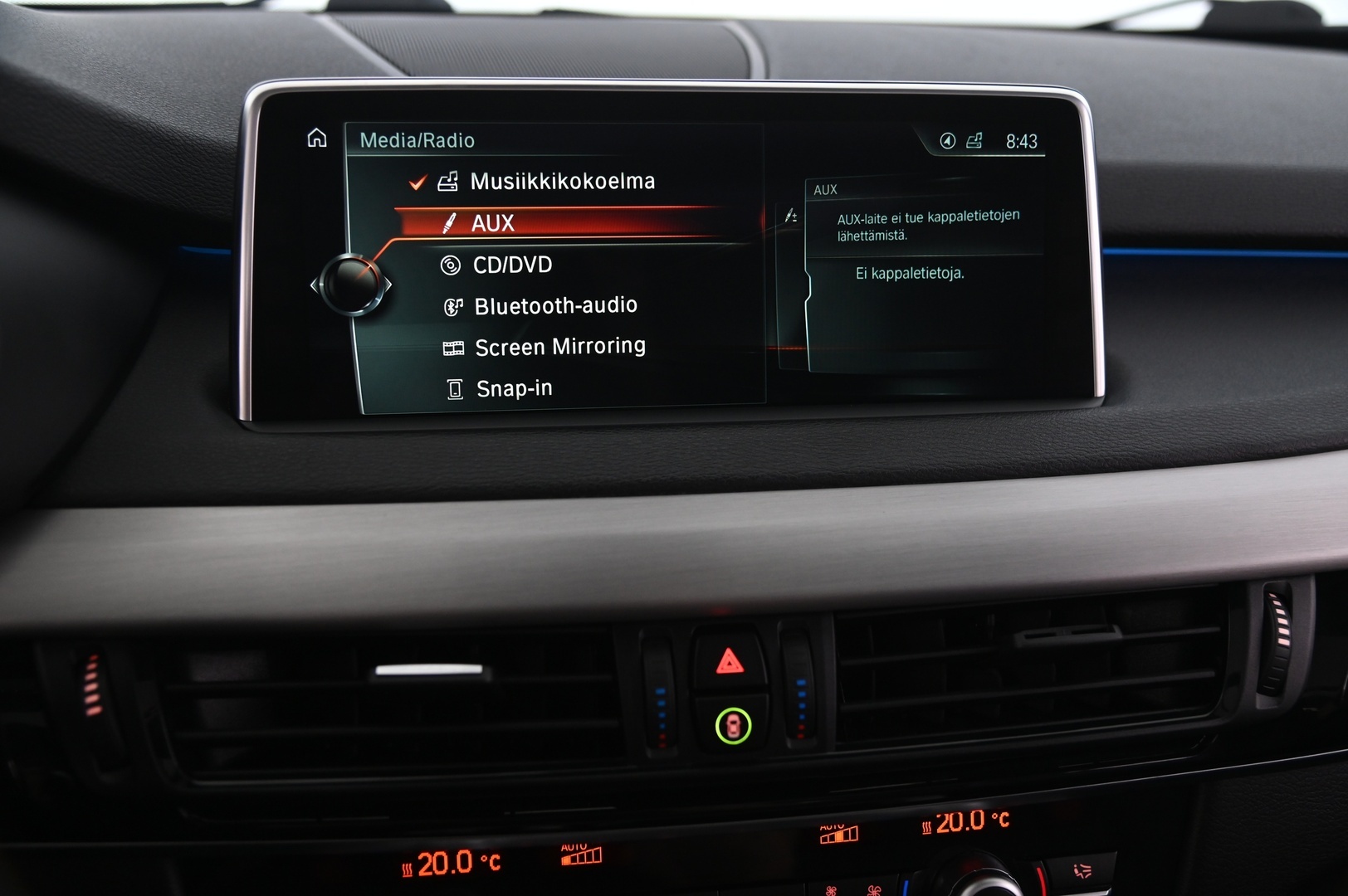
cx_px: 674
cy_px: 448
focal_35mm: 35
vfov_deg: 37.8
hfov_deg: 54.5
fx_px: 1309
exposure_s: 1/25
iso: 2000
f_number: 4
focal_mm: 35
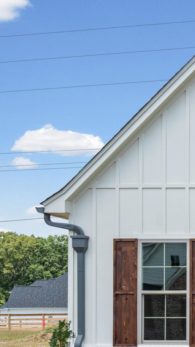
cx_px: 419
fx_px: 735
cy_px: 224
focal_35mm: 80
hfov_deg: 12.7
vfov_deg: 26.4
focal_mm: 31
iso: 640
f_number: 8
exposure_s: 1/500
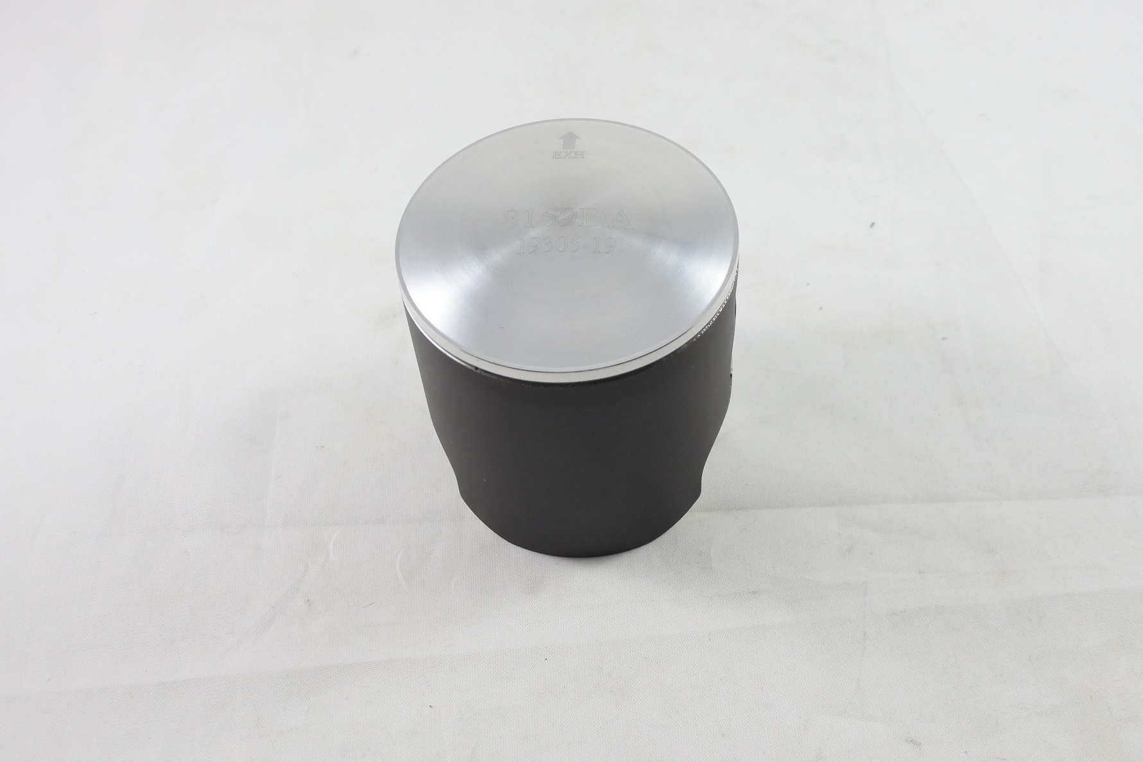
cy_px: 381
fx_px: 952
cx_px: 572
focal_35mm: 30
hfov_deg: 61.9
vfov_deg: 43.6
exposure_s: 1/125
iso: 450
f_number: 3.8
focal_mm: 11.4
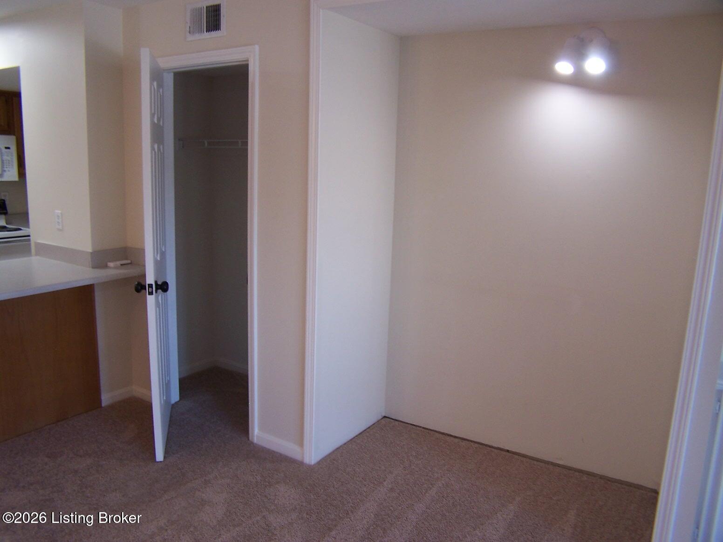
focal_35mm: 38
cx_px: 362
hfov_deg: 49.0
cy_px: 271
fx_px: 794
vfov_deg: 37.7
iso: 80
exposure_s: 1/15
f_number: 2.8
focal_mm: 6.3
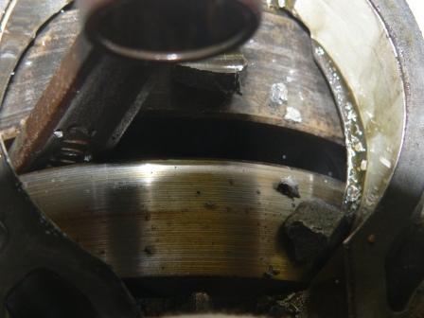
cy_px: 159
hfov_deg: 18.9
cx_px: 212
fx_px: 1274
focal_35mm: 104
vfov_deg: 14.2
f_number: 4
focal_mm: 17.2
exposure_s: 1/60
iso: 100
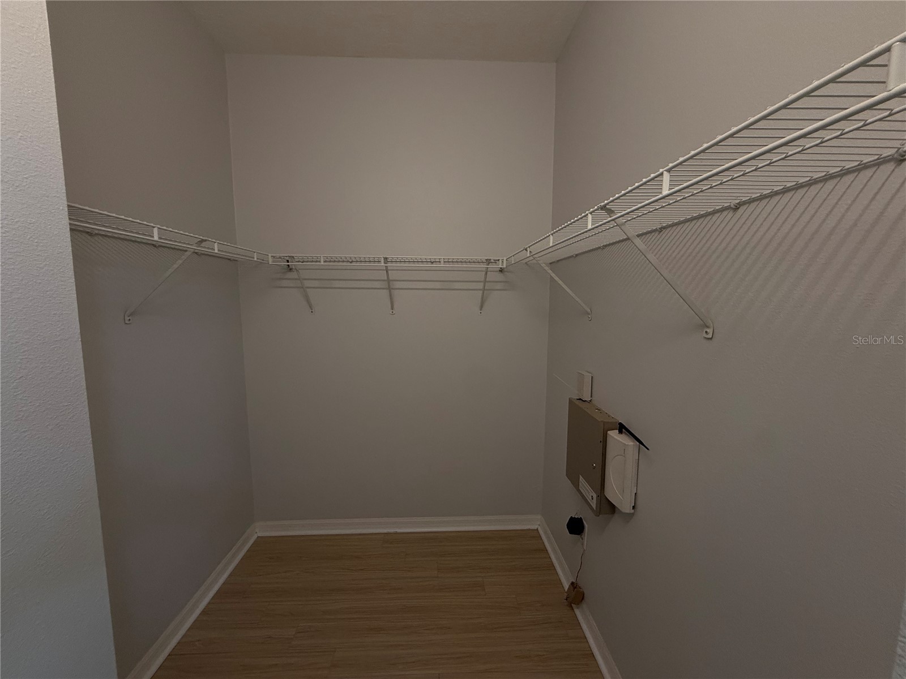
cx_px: 453
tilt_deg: -6.8
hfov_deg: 102.1
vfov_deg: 85.7
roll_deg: -0.5
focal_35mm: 14
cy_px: 340
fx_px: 366
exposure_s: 1/120
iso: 250
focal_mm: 2.22
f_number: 2.2
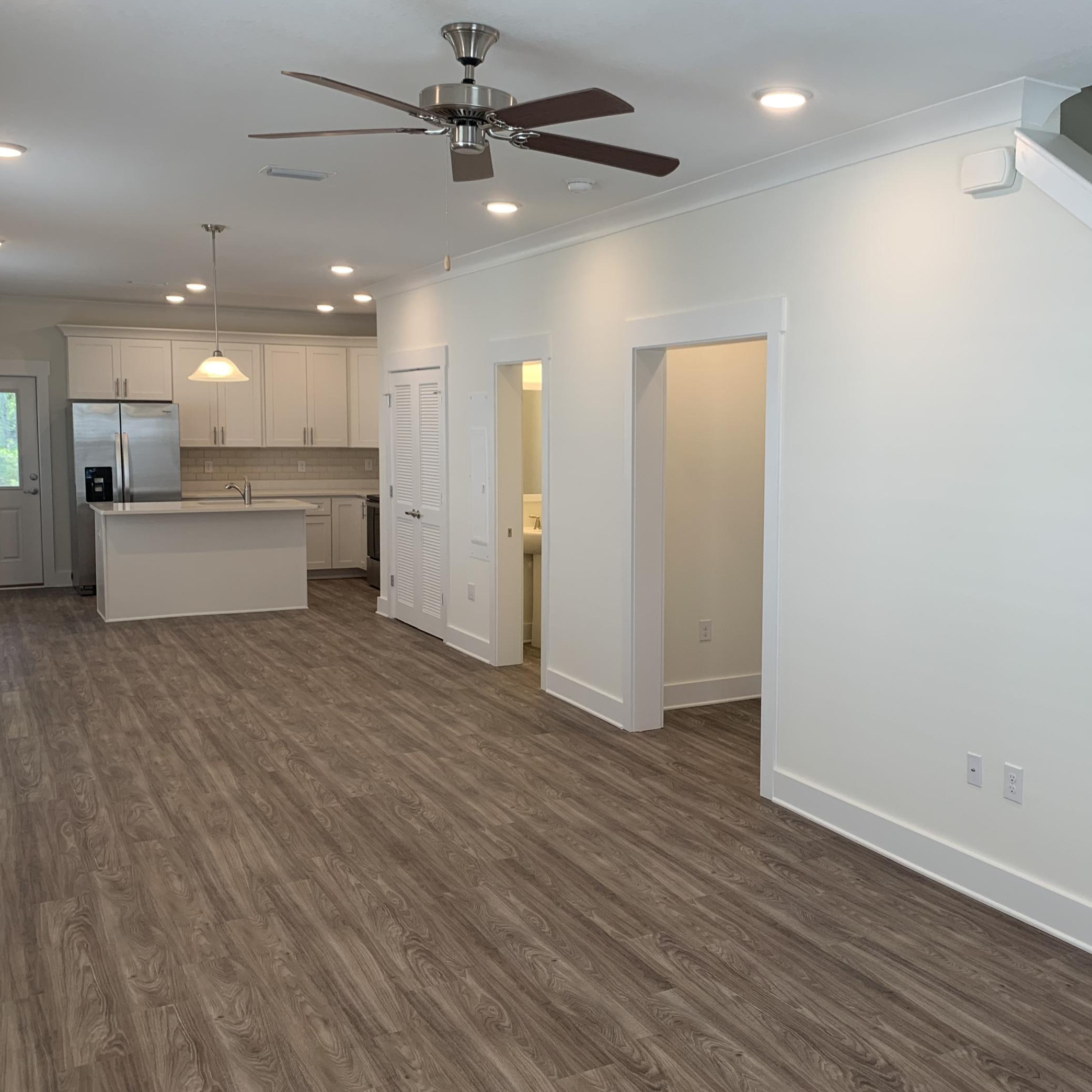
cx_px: 673
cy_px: 551
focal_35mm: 33
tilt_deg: -5.7
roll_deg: -0.8
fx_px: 1178
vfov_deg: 49.7
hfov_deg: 49.3
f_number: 1.8
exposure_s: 1/120
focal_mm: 4.25
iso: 50
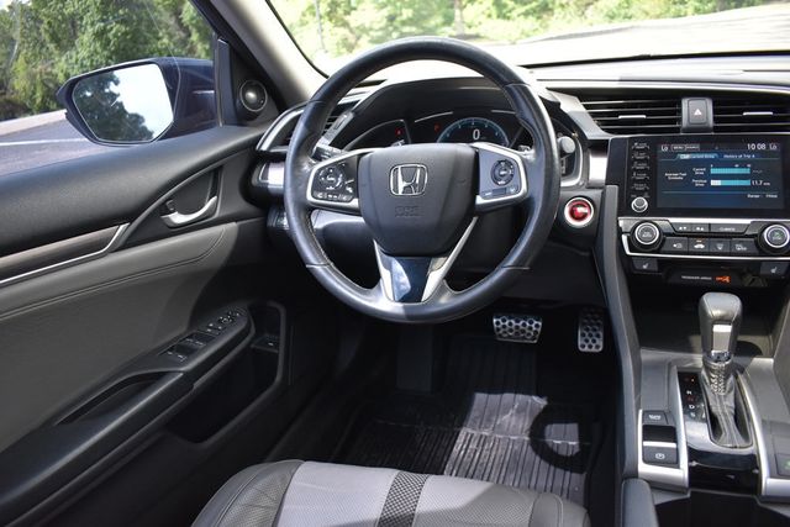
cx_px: 395
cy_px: 264
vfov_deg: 48.0
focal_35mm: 27
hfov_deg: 67.4
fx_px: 593
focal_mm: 18
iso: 500
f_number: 3.5
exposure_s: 1/250
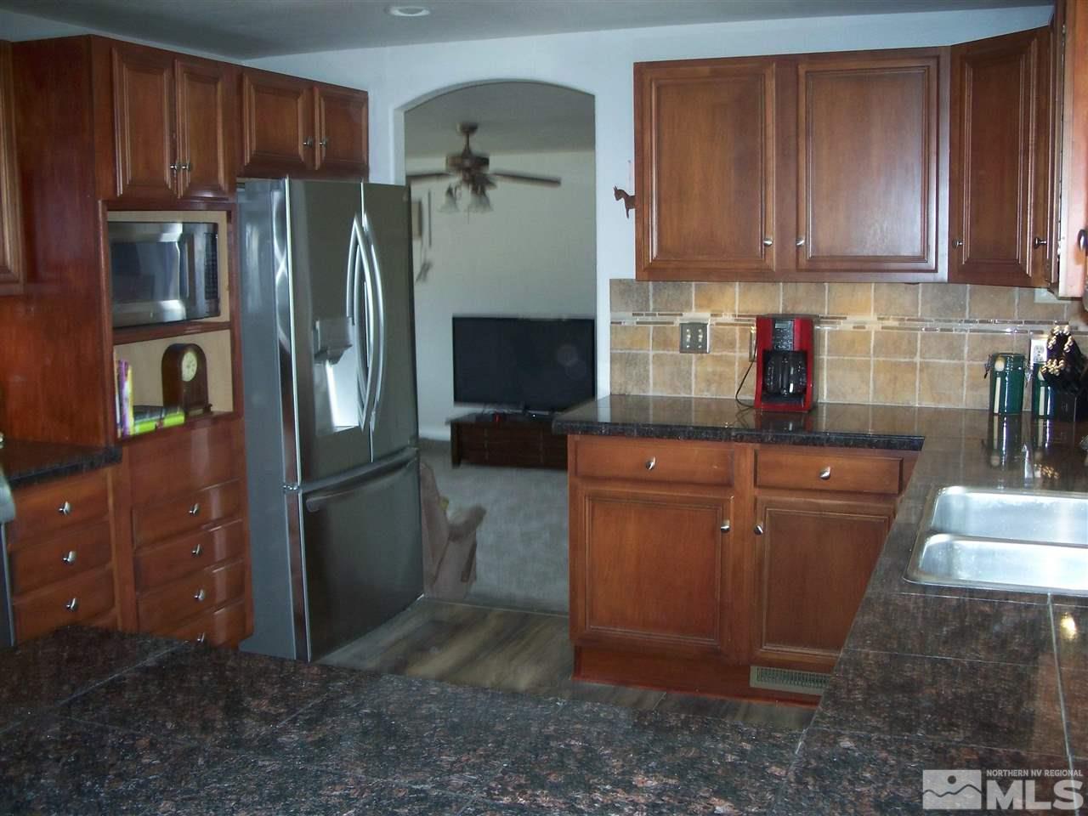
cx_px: 544
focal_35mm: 37
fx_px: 1163
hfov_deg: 50.1
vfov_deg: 38.7
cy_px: 408
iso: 200
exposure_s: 1/60
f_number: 2.8
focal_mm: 7.8
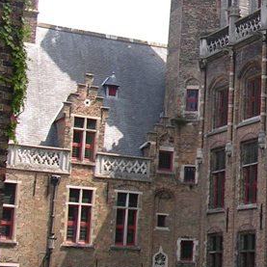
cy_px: 67
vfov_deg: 17.0
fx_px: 890
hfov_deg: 15.9
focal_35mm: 102
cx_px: 382
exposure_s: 1/453
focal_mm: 5.8
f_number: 2.8
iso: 50
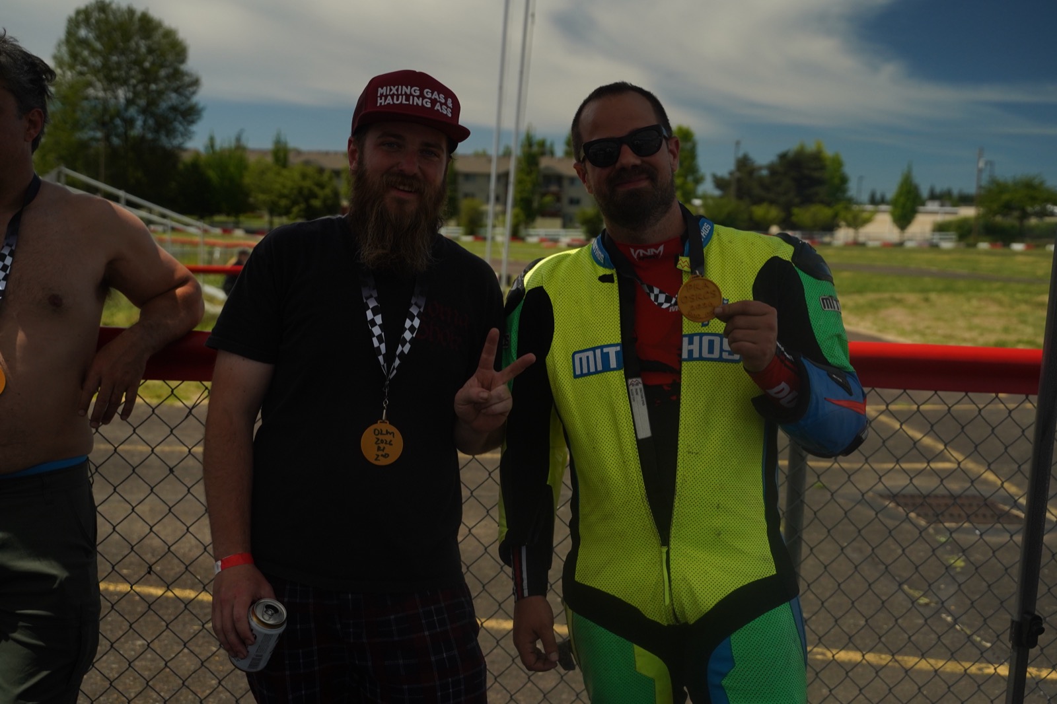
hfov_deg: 47.4
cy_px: 352
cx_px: 528
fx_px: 1203
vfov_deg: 32.6
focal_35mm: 41
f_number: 4
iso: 800
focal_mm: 41
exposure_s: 1/4000
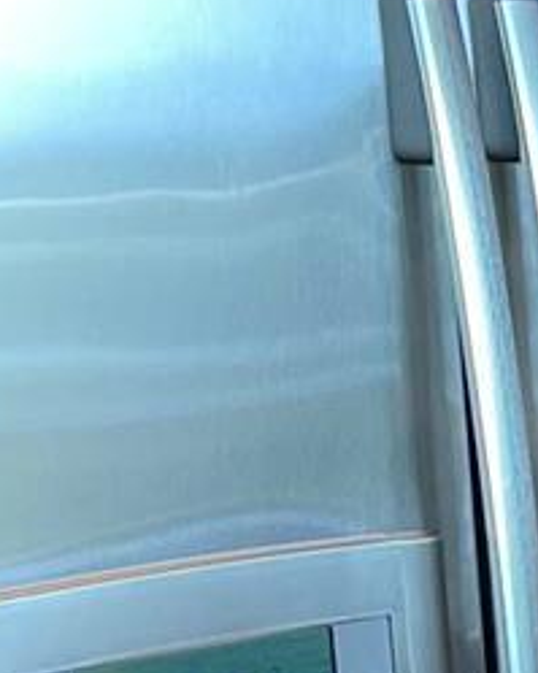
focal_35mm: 157
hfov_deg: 7.3
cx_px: 2136
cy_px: 541
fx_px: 3127
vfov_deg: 12.2
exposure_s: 1/60
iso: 200
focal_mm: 5.1
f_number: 1.6
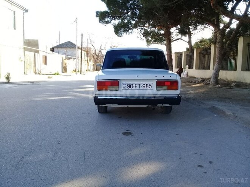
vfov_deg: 45.4
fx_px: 224
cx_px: 125
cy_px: 94
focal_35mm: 31
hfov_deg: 58.4
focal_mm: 3.3
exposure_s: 1/262
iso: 50
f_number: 2.2
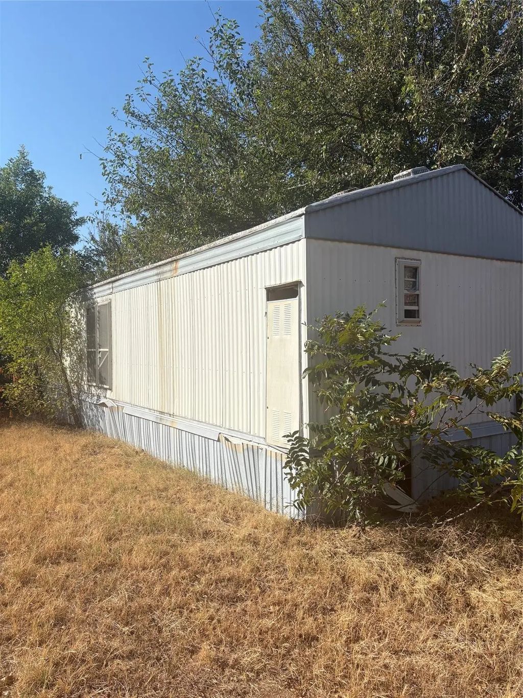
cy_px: 349
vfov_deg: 67.3
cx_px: 262
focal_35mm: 26
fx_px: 524
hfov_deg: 53.1
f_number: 1.6
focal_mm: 5.96
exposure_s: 1/5348
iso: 50
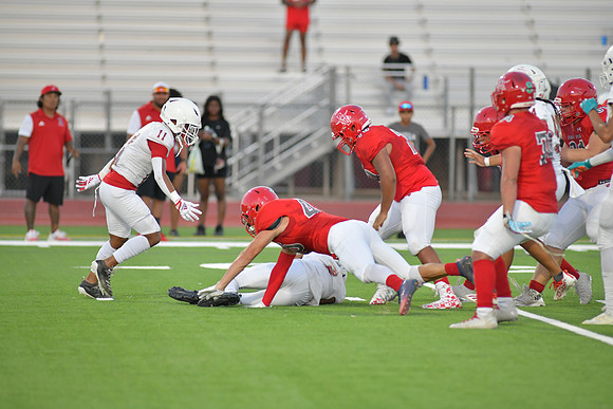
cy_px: 204
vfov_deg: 4.6
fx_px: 5109
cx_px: 306
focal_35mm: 300
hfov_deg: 6.9
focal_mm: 300
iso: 2200
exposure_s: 1/1250
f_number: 3.5
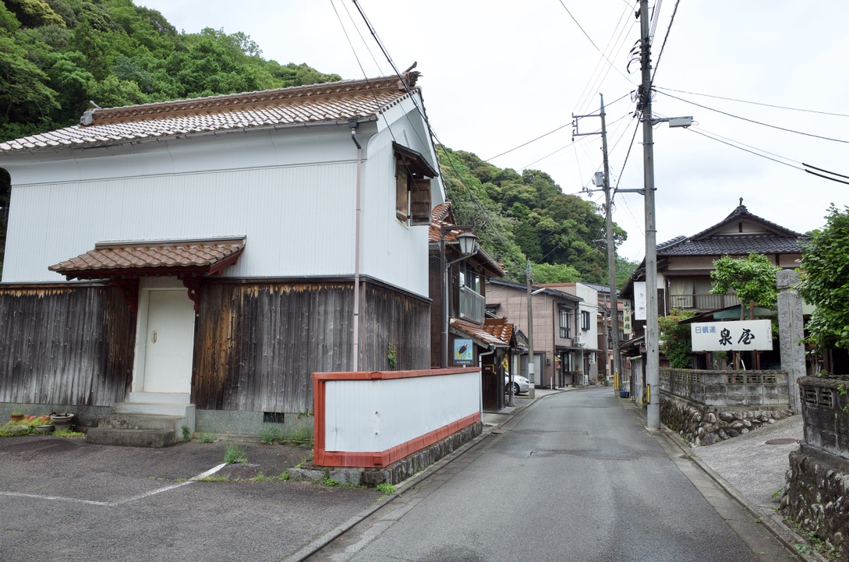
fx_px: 659
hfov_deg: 65.6
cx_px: 424
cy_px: 281
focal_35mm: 28
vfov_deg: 46.2
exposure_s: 1/125
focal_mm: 18.3
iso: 200
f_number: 8
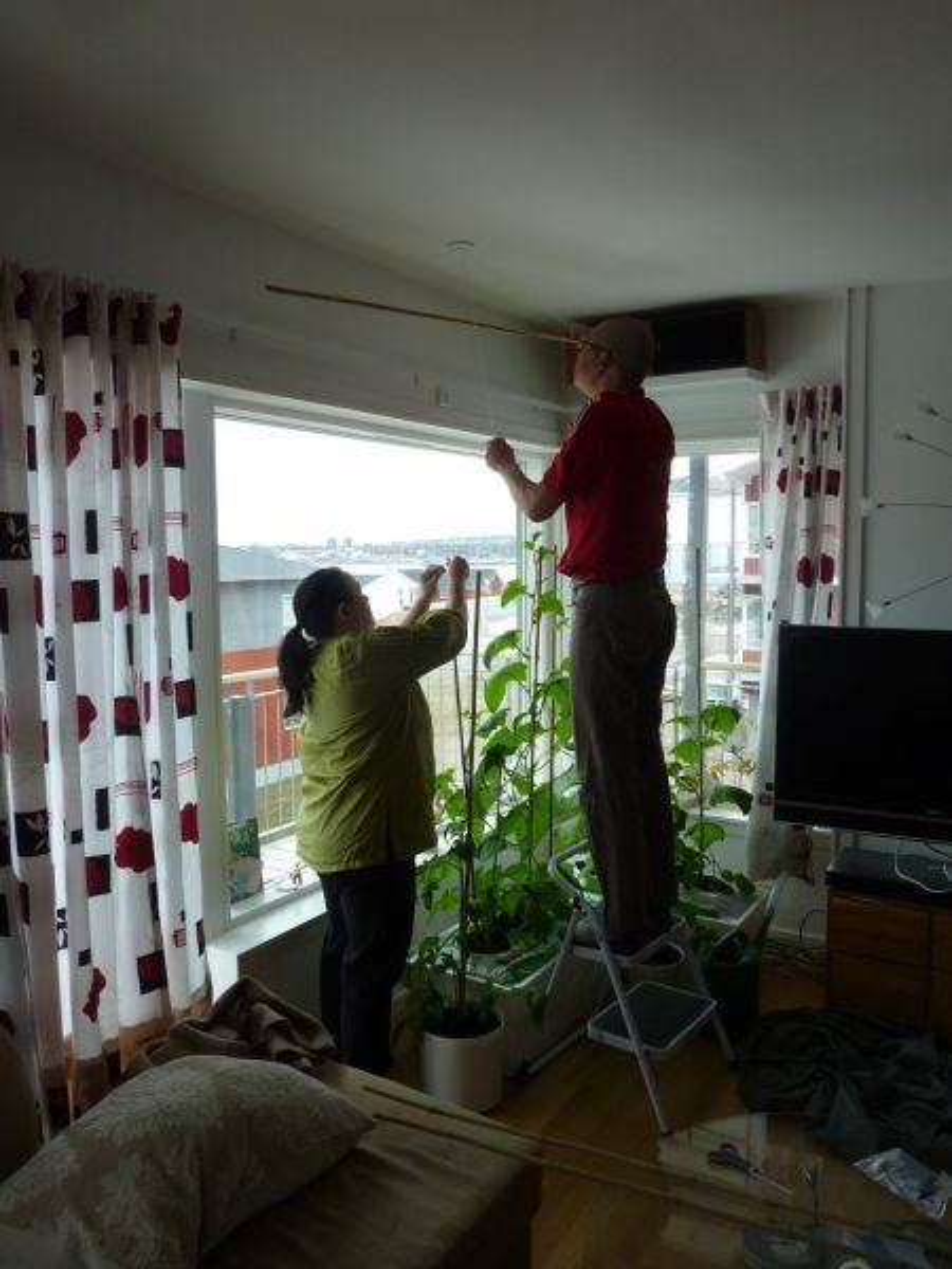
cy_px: 634
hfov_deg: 54.9
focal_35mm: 25
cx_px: 476
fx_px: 917
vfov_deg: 69.4
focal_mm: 4.1
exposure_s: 1/100
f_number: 4
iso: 80
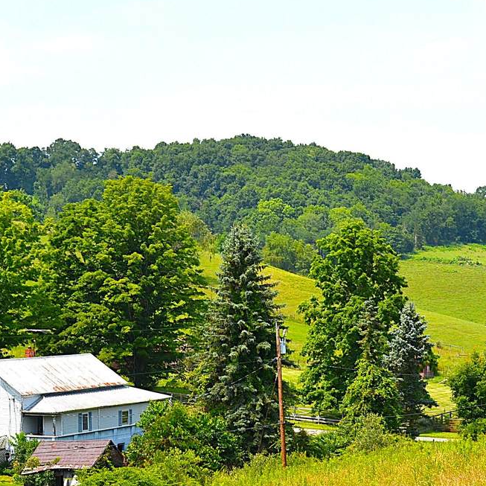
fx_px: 1191
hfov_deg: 22.9
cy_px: 295
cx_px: 342
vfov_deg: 23.0
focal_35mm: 75
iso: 100
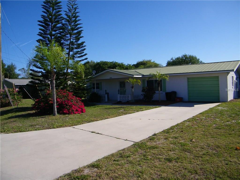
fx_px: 194
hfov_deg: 63.4
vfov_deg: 49.7
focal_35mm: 28
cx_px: 120
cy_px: 90
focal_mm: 5
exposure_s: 1/320
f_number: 7
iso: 80
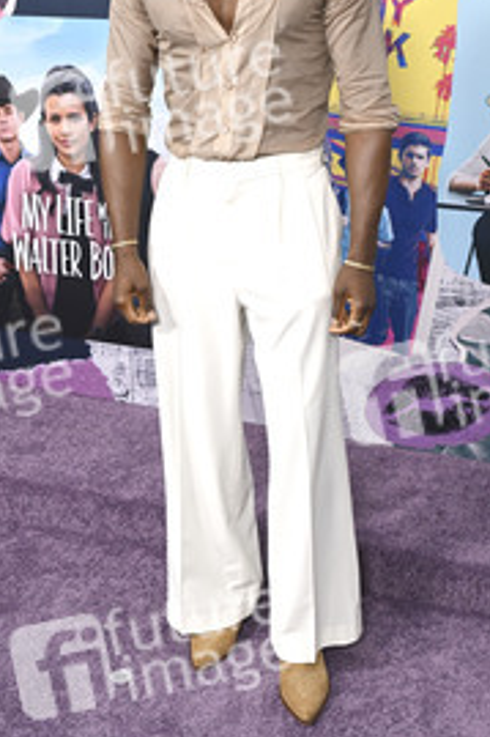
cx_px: 230
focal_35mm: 52
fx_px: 1063
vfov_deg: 37.8
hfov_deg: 26.0
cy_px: 244
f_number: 5.6
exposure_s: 1/250
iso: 1250
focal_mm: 35
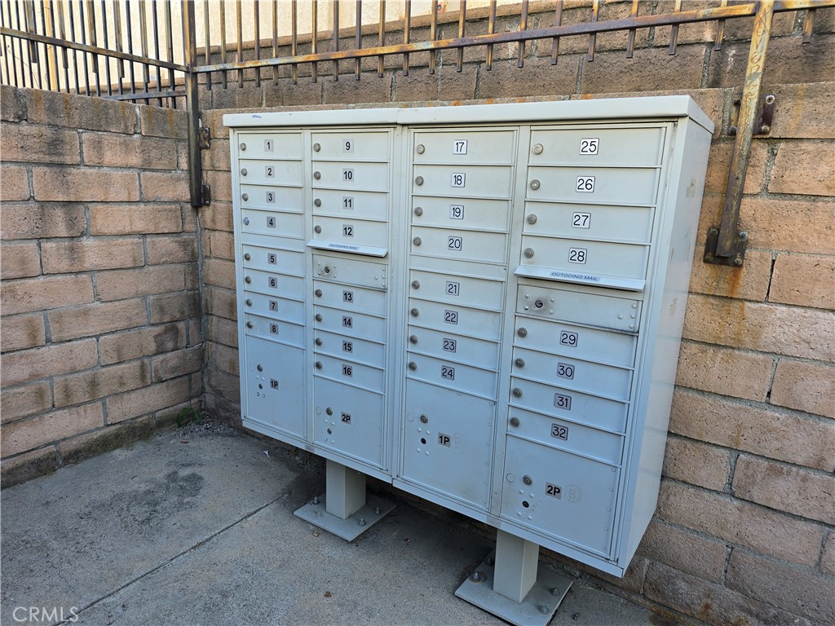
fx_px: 555
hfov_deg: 73.9
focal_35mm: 23
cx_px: 418
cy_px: 313
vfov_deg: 58.9
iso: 25
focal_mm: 6.3
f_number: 1.7
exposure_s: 1/180
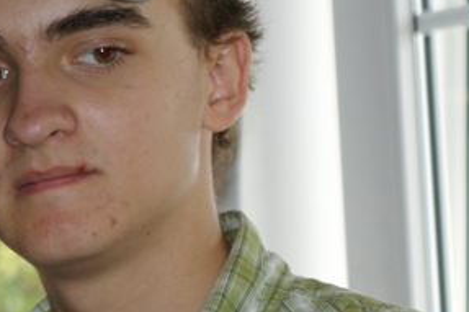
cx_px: 34
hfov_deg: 6.3
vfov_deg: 4.2
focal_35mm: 328
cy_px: 48
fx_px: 4270
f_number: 5.6
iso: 125
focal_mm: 70
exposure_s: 1/125
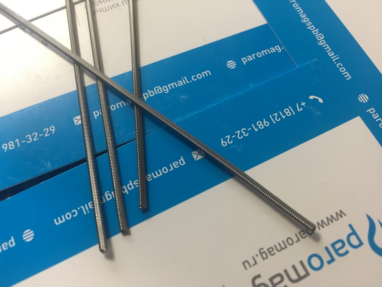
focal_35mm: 29
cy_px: 144
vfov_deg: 48.2
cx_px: 191
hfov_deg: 61.7
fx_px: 320
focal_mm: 4.15
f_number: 2.2
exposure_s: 1/33
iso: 80
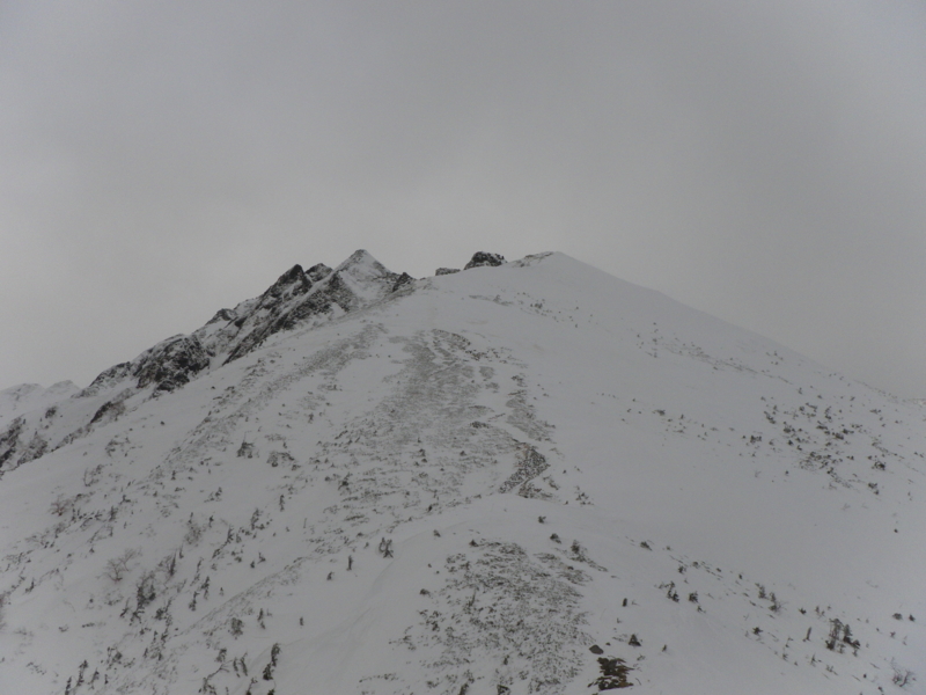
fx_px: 936
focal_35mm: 35
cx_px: 463
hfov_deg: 52.6
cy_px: 348
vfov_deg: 40.7
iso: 64
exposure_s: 1/250
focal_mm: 6.2
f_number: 6.3
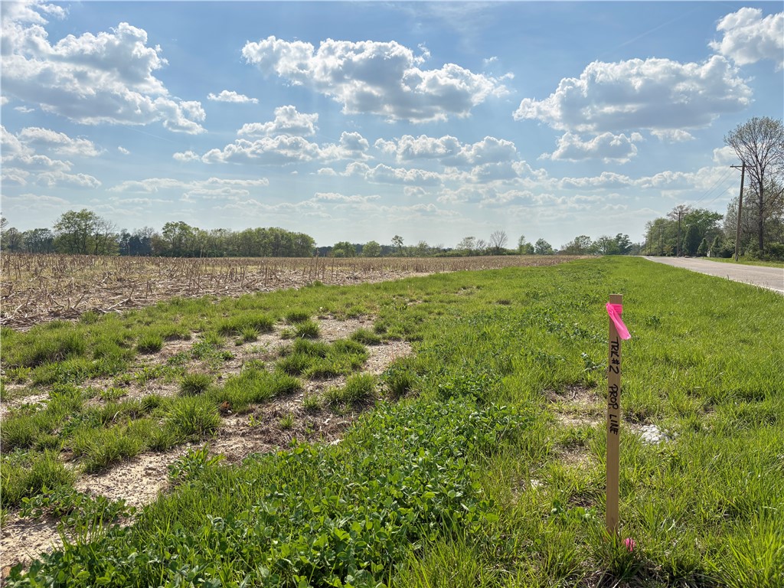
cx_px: 392
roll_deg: -0.8
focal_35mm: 26
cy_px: 294
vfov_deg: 53.1
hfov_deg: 67.3
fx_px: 589
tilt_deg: -3.3
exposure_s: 1/4950
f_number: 1.6
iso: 50
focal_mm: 5.96
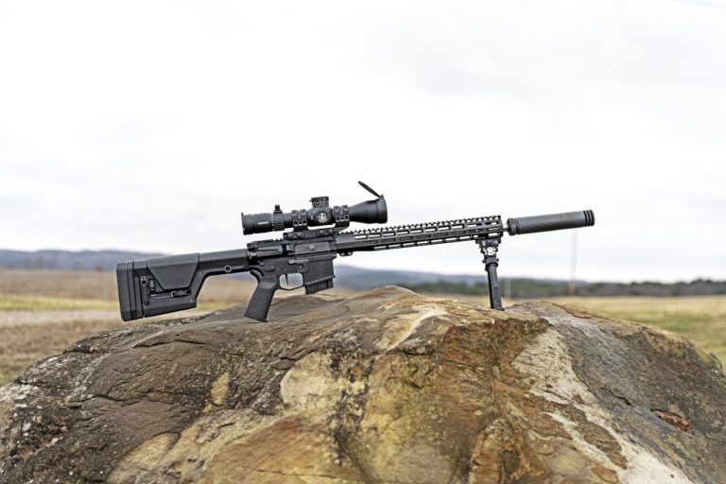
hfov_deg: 41.1
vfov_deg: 28.1
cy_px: 242
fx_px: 968
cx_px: 363
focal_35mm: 48
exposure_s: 1/1600
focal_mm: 48
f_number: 2.8
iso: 500
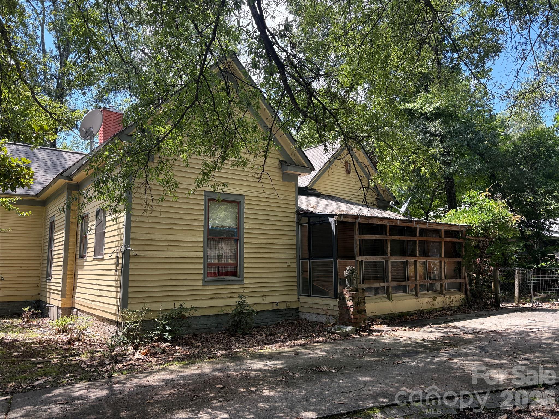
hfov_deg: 67.3
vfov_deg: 53.1
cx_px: 280
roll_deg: +1.2
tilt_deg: +6.9
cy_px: 210
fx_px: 420
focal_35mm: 26
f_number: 1.6
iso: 64
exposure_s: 1/607
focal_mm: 5.96
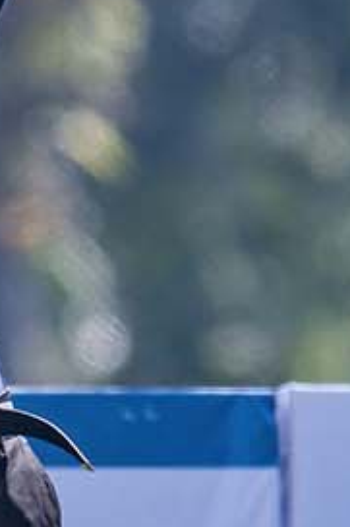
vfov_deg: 0.6
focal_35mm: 3447
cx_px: -462
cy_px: 471
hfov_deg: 0.4
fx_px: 50329
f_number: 8
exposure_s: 1/2500
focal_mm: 650
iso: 1250
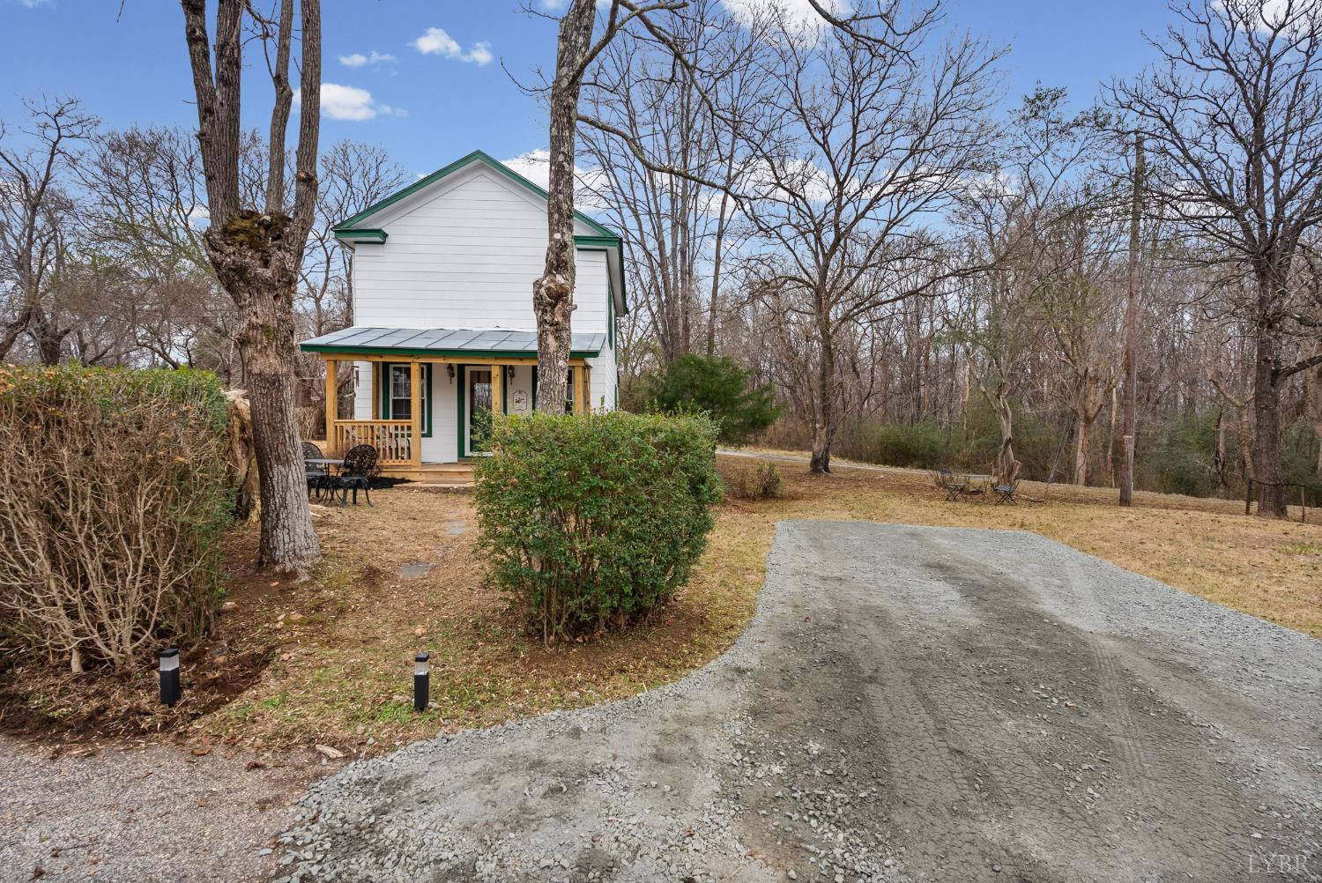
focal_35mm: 16
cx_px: 661
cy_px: 442
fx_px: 588
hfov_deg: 96.7
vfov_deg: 73.8
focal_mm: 16
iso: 1250
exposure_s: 1/40
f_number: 8
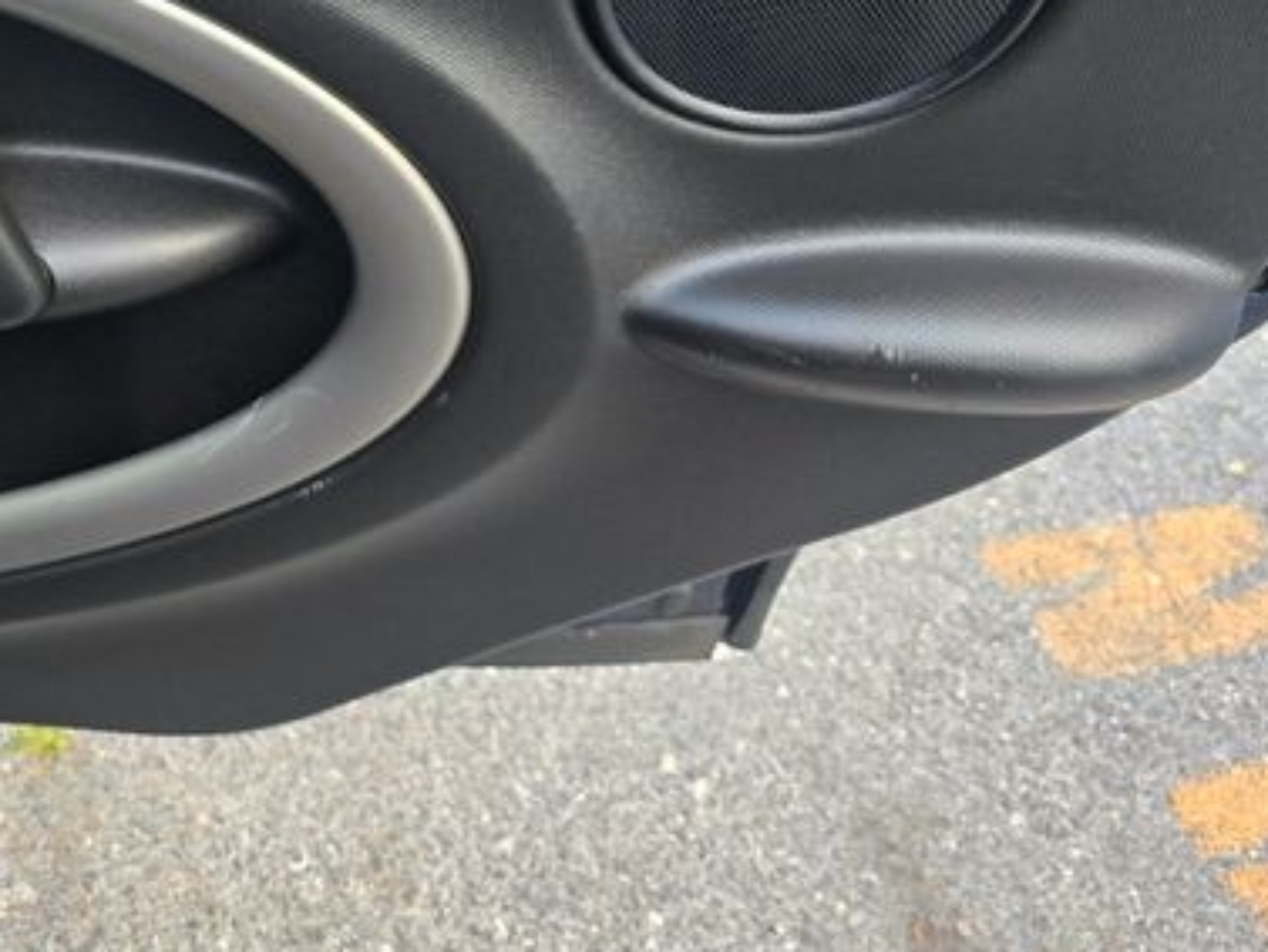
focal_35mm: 39
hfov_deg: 46.2
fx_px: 1429
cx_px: 320
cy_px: 182
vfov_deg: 35.6
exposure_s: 1/120
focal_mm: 6.3
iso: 100
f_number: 1.7
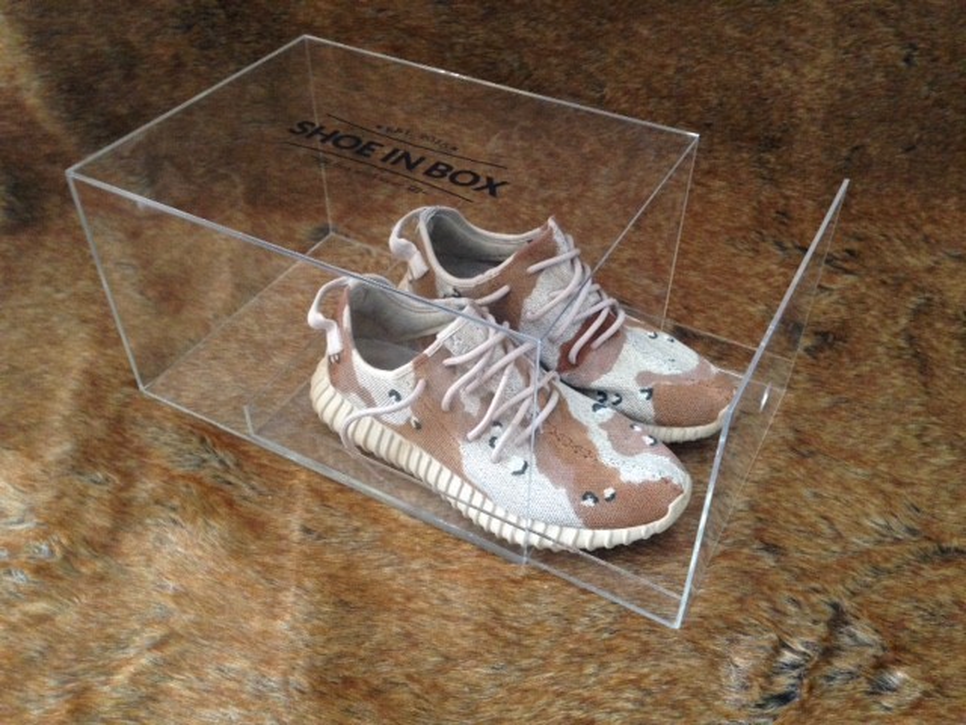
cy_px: 362
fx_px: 921
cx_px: 483
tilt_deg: -42.9
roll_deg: -0.1
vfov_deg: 42.9
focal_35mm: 33
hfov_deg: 55.4
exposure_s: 1/20
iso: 200
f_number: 2.4
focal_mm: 4.12
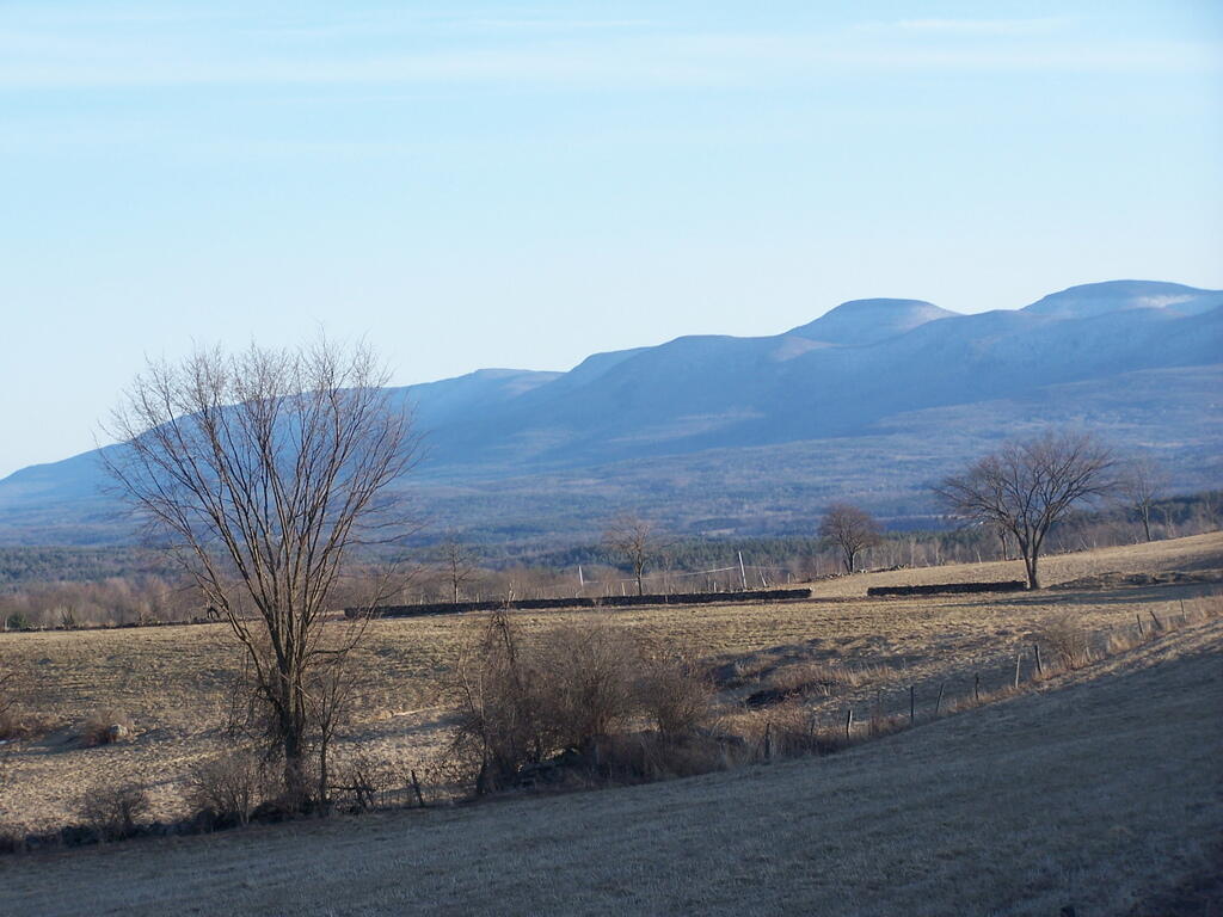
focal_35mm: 117
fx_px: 4134
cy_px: 458
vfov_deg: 12.7
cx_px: 612
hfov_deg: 16.8
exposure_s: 1/400
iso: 80
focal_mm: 19.4
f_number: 3.2
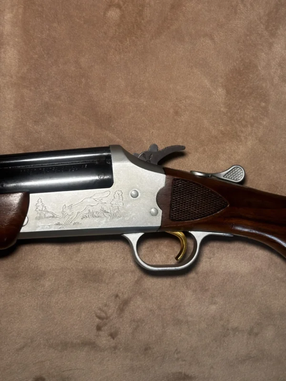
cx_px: 143
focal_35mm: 52
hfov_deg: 28.0
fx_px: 573
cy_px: 190
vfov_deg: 36.8
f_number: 1.6
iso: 100
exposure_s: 1/60
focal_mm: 5.96
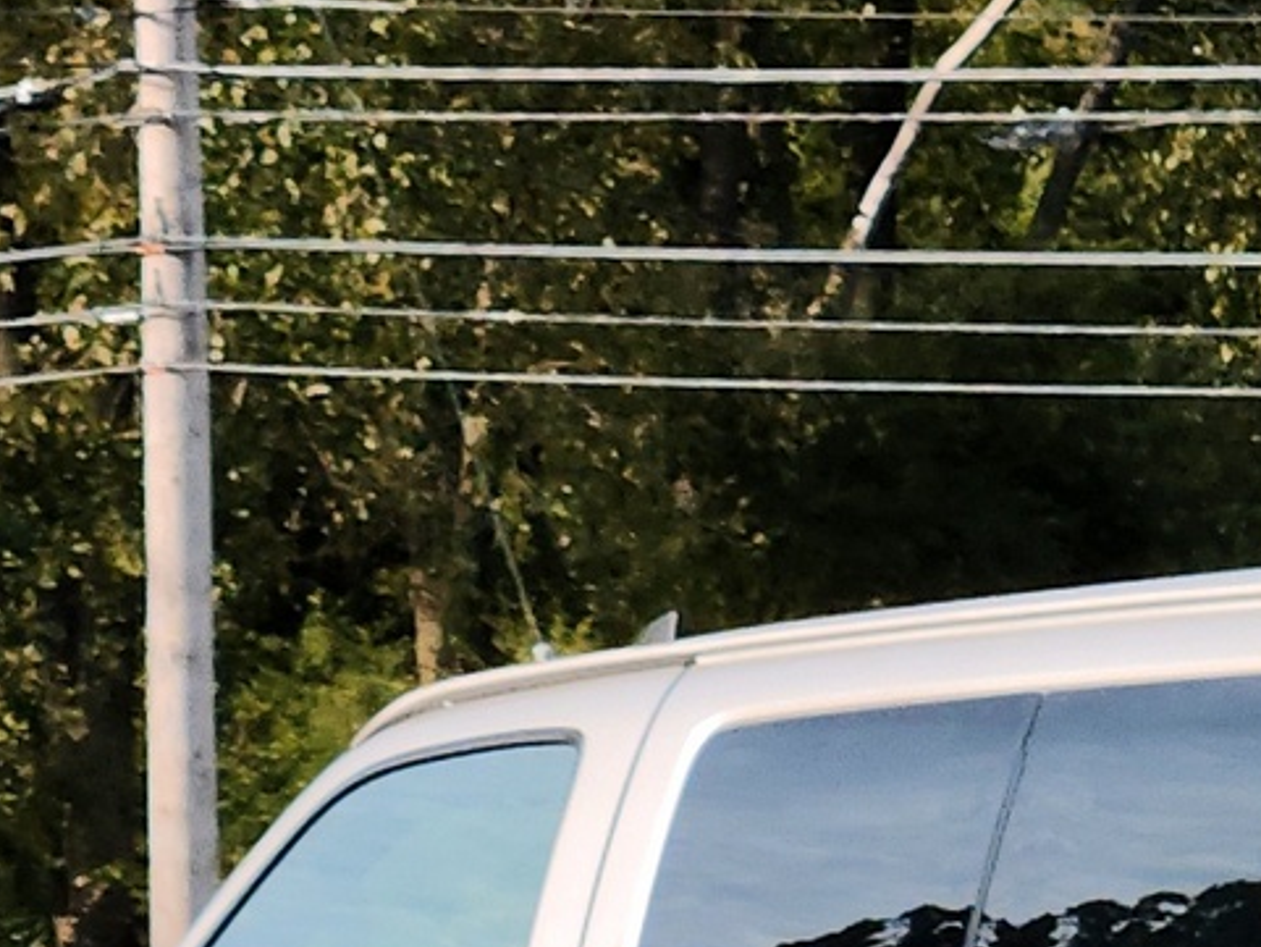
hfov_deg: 6.2
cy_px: 1493
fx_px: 11478
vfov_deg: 4.7
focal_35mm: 315
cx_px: 1835
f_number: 2.4
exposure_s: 1/454
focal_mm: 17.5
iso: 50
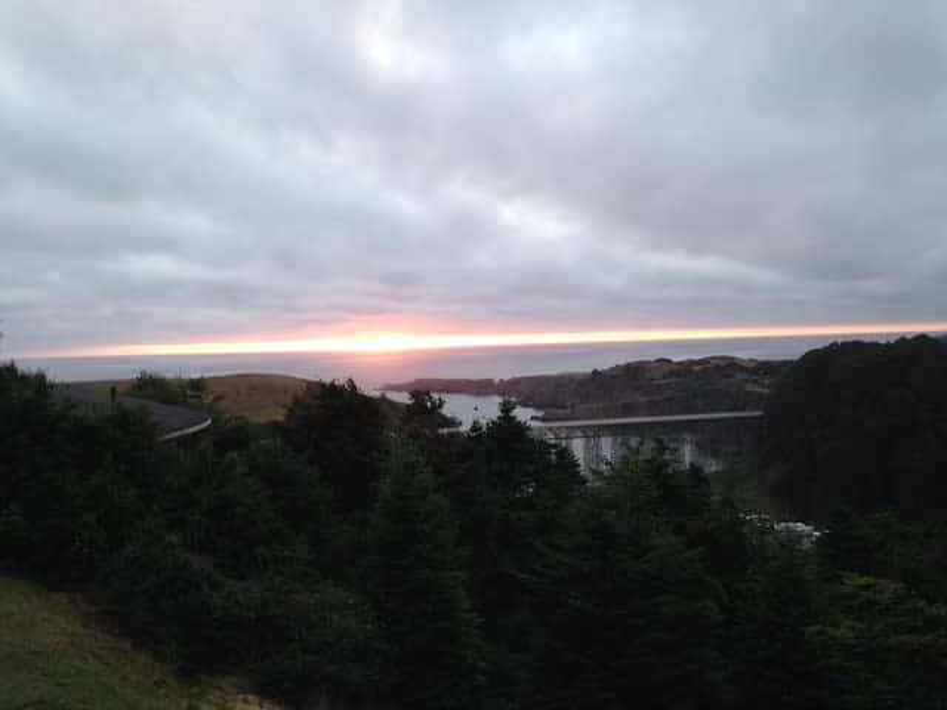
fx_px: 903
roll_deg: +1.9
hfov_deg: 55.4
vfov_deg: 42.9
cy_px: 355
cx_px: 474
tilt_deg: -1.3
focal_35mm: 33
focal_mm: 4.1
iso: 50
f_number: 2.4
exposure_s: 1/40
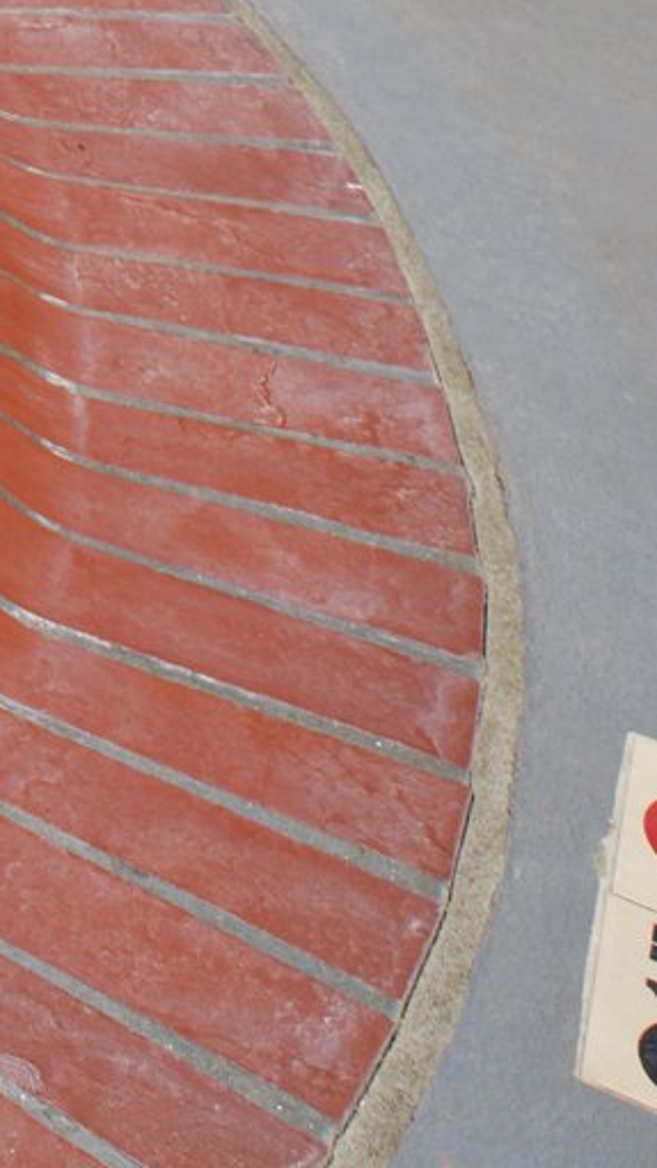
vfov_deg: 19.4
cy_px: -381
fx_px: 3127
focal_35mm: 101
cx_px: -1543
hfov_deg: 8.9
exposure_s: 1/200
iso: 100
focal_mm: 24
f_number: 13
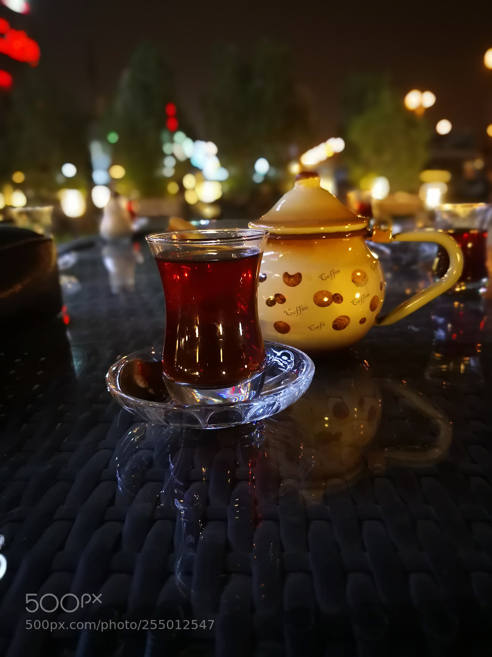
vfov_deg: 65.3
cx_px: 246
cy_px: 328
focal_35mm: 27
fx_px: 512
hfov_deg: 51.4
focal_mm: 3.95
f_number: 5.6
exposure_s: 1/25
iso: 500
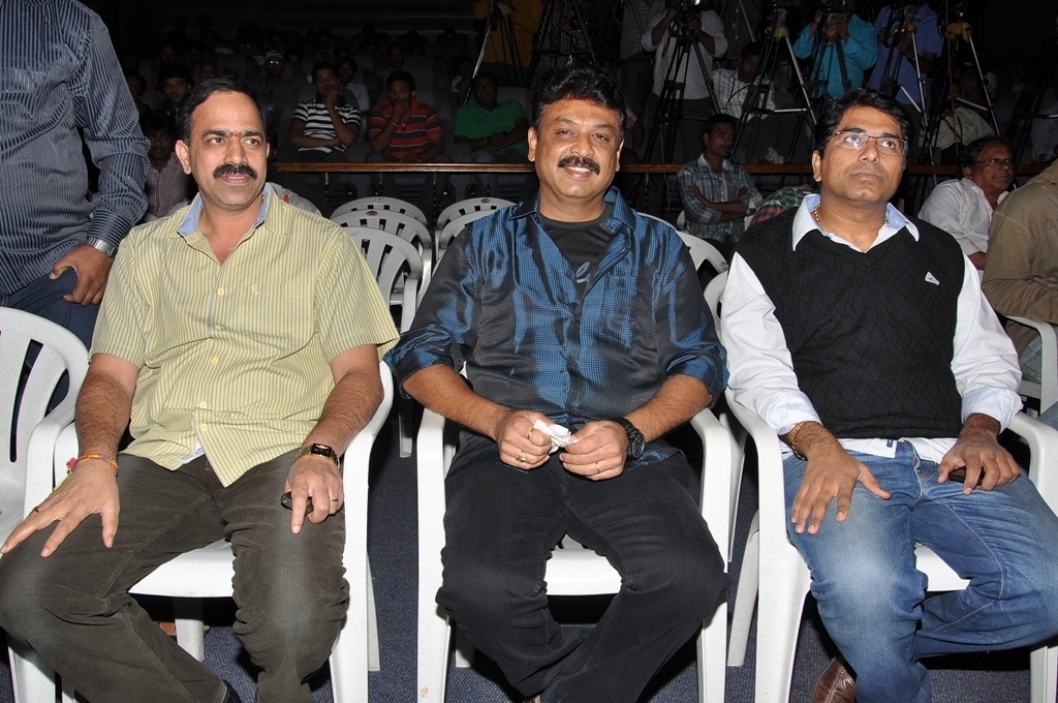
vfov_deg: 36.8
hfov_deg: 53.2
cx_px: 529
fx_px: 1057
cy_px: 352
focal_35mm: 36
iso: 200
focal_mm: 24
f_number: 7.1
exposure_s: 1/125
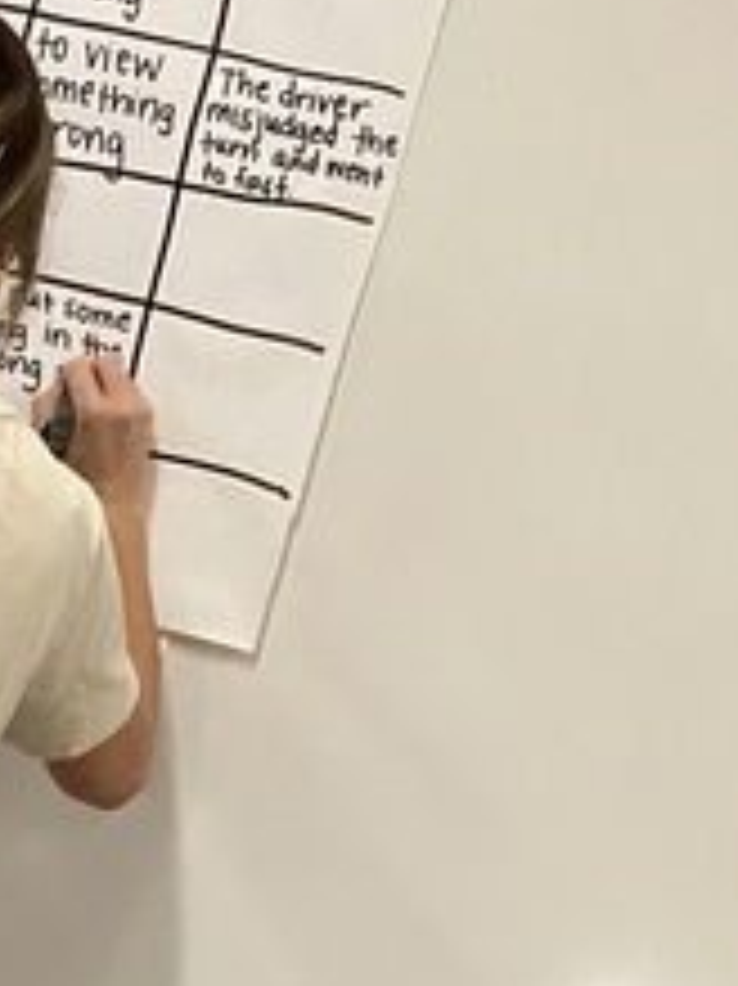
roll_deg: -13.2
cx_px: -706
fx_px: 4126
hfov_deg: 9.6
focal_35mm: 145
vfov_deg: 13.1
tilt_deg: -17.0
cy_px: 1297
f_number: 2.4
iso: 100
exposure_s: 1/60
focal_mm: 3.3
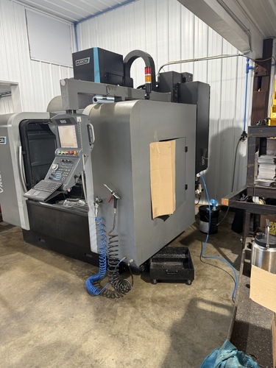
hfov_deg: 56.8
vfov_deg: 71.6
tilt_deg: -10.8
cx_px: 138
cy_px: 184
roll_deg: +1.8
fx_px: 255
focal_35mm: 24
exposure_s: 1/62
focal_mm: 6.76
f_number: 1.78
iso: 125
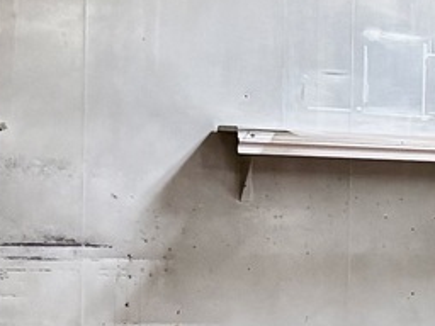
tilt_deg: -1.9
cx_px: 1062
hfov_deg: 11.8
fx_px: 1696
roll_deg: -1.8
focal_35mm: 135
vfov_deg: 10.9
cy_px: 268
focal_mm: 6.76
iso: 320
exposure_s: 1/60
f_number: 1.78
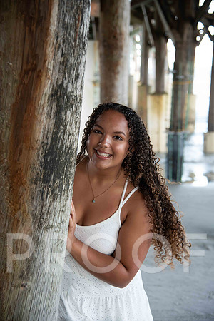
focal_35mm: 62
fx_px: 553
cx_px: 107
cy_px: 160
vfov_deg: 32.4
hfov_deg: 21.9
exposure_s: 1/200
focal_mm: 62
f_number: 4
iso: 500
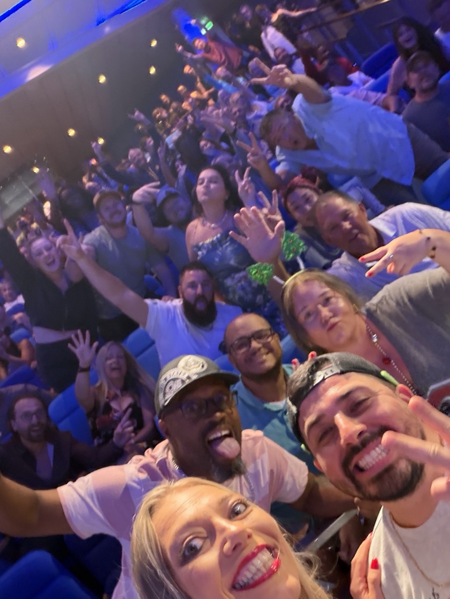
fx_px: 520
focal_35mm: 30
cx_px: 225
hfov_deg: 46.8
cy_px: 300
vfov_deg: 60.0
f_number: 1.9
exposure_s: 1/40
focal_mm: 2.71
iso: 320
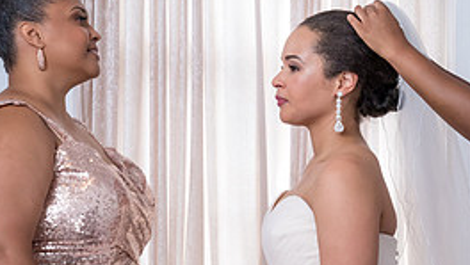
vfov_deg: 10.7
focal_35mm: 113
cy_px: 222
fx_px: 1409
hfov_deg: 18.8
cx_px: 349
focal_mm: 46
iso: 1250
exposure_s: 1/160
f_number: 6.3
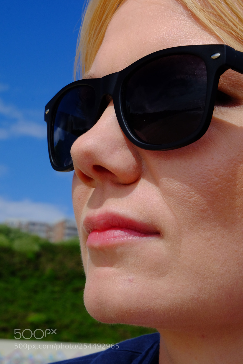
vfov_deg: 27.0
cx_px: 122
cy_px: 182
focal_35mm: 75
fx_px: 759
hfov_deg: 18.2
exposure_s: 1/180
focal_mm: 50
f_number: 18
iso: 1000
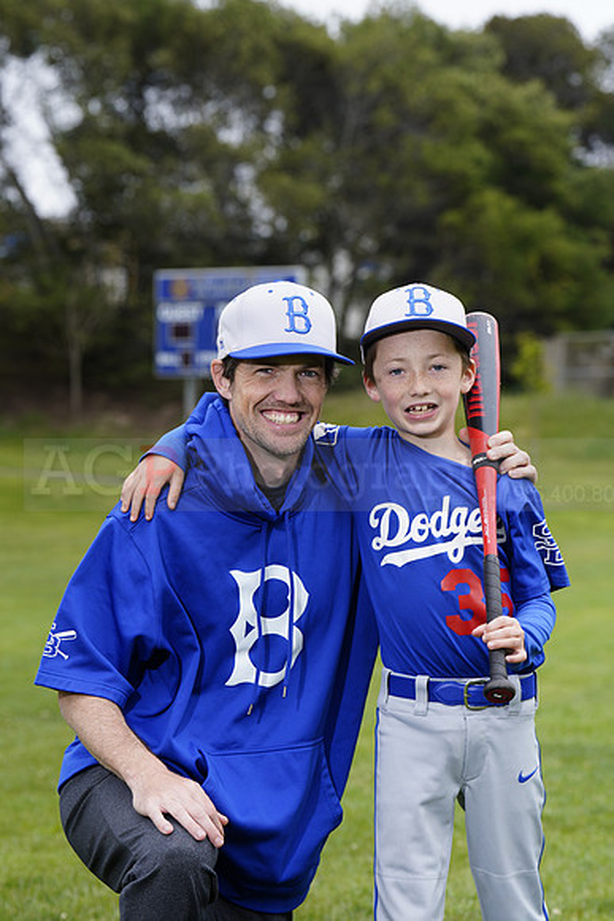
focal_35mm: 118
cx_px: 307
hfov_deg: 11.6
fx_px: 3017
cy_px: 460
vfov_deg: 17.3
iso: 100
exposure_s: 1/250
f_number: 6.3
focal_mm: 118
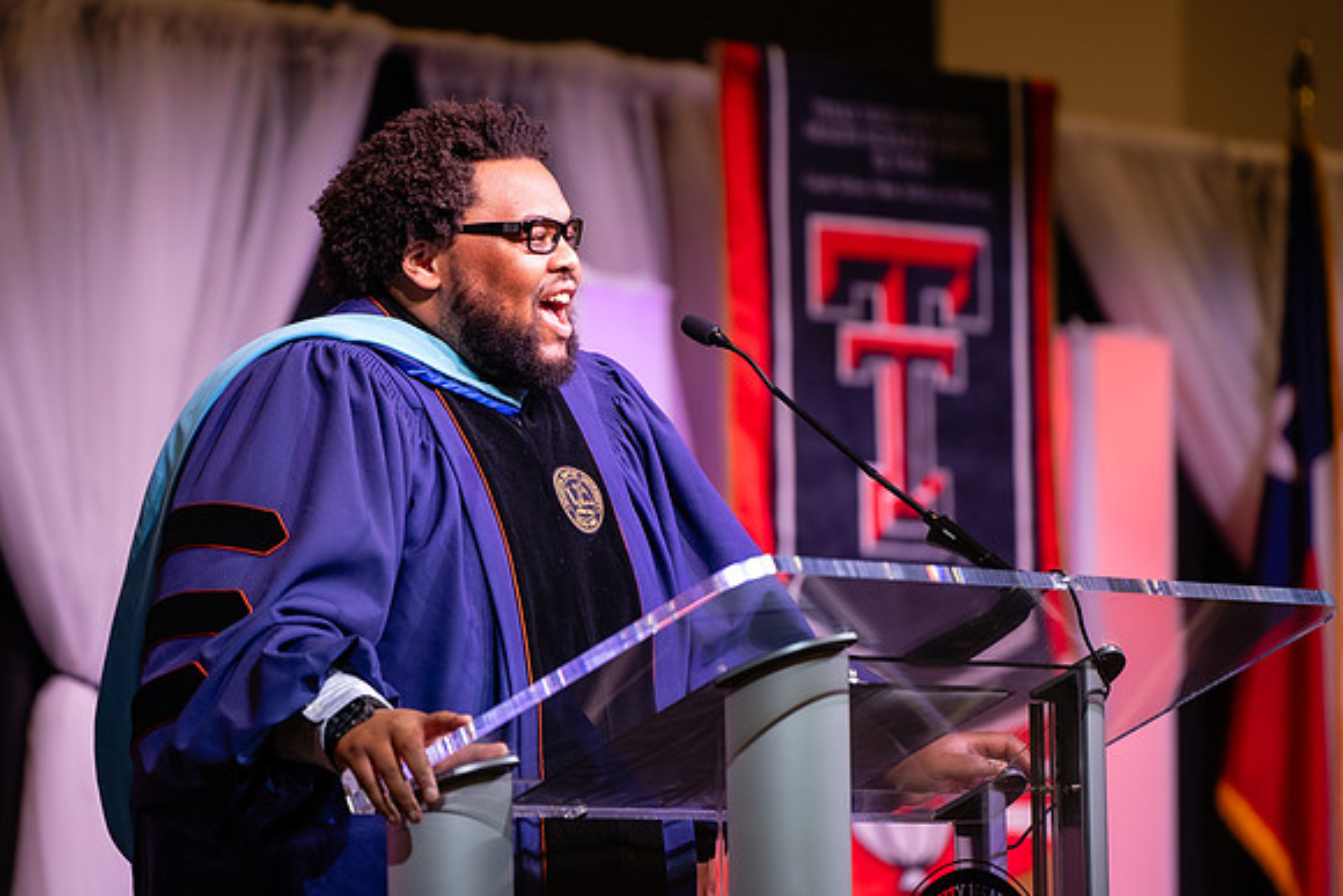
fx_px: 8088
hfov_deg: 9.5
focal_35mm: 217
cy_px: 389
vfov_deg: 6.3
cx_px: 600
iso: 400
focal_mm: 180
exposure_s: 1/200
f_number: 2.8
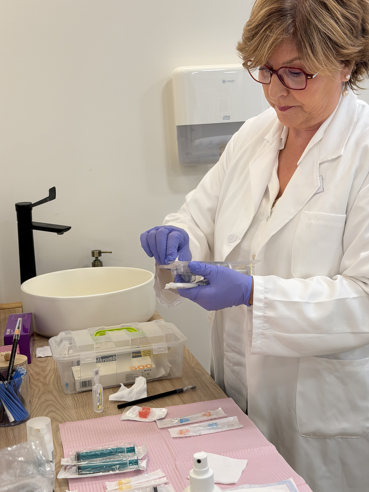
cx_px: 184
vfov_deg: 39.7
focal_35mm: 48
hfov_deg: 30.3
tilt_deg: -10.1
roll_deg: +3.5
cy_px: 246
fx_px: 682
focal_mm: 6.76
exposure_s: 1/100
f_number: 1.78
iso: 50
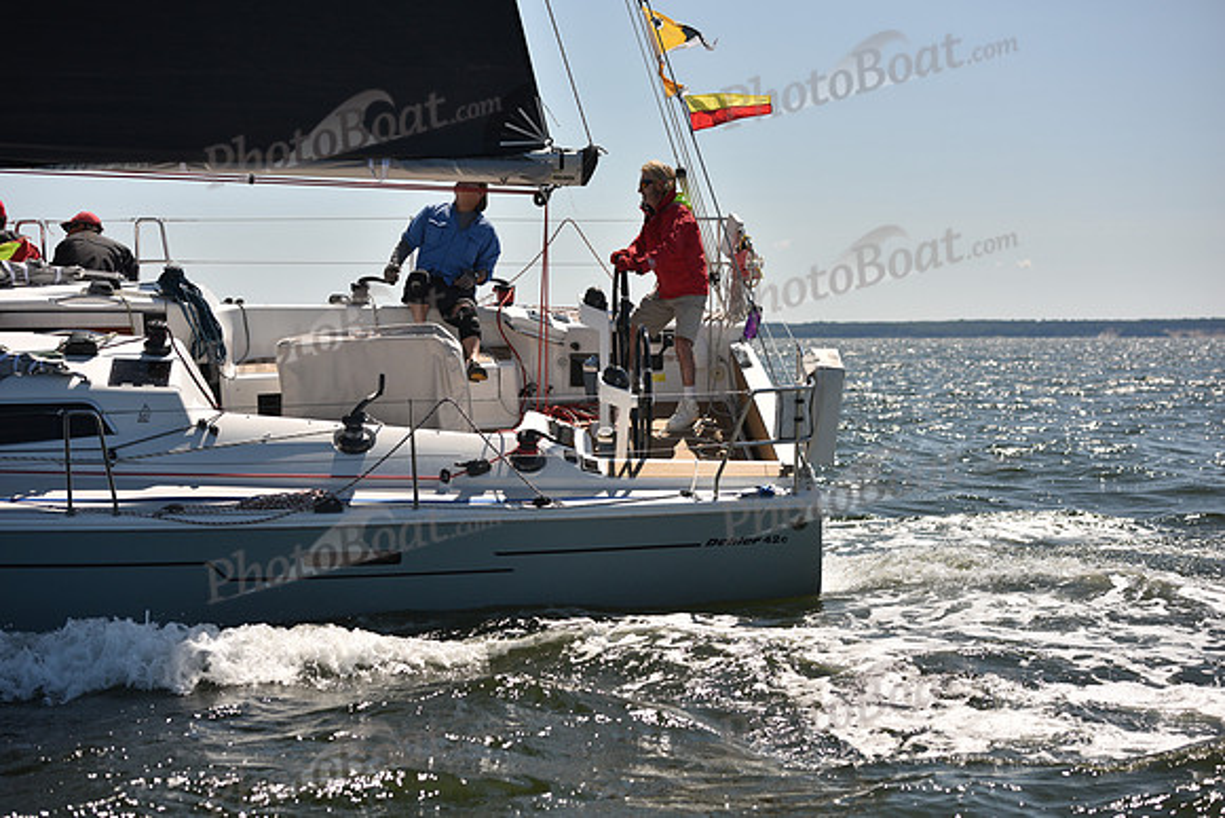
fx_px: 2382
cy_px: 409
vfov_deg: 19.5
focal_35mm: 70
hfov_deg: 28.8
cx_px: 612
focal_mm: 70
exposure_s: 1/1600
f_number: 4
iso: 250
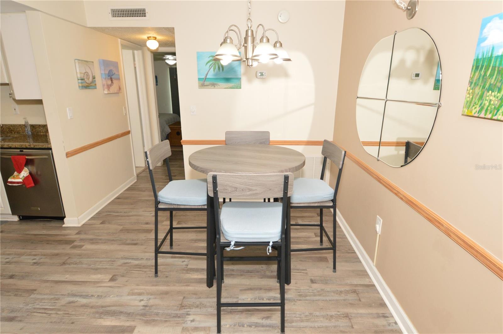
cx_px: 252
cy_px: 167
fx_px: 251
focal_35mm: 18
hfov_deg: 90.1
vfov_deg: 67.3
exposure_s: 1/60
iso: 800
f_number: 8
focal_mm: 12
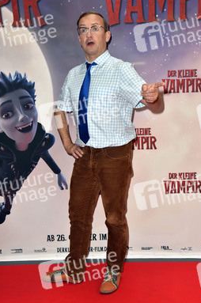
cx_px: 102
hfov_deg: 29.1
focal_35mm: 46
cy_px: 152
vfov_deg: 42.8
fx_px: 387
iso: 1250
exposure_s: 1/100
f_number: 5.6
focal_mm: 44
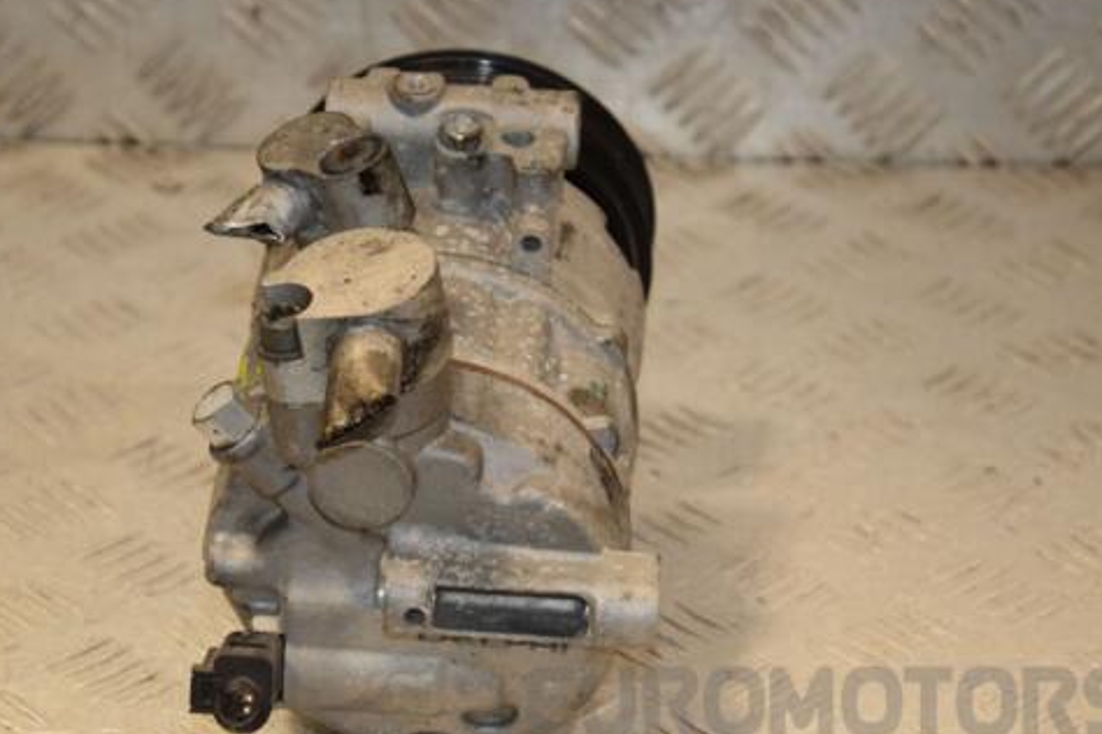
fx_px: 4071
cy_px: 393
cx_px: 484
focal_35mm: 133
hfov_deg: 15.4
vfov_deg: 10.3
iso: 800
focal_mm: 70
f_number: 6.3
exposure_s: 1/200
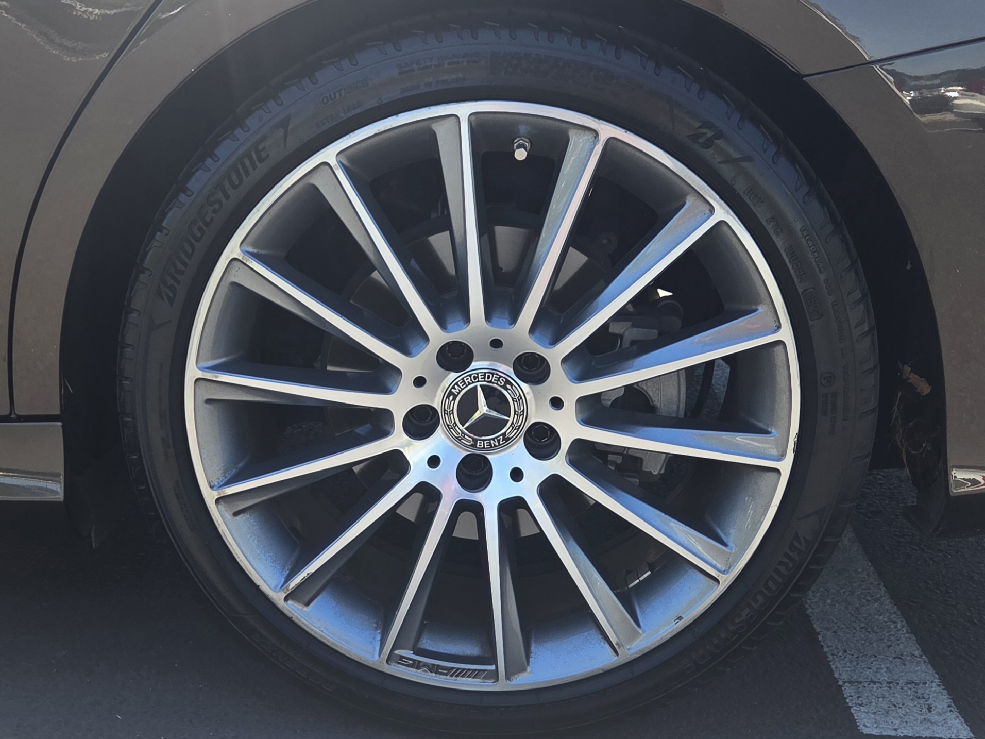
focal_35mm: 23
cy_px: 370
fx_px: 654
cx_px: 492
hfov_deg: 73.9
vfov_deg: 58.9
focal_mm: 5.4
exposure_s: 1/625
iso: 80
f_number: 1.8
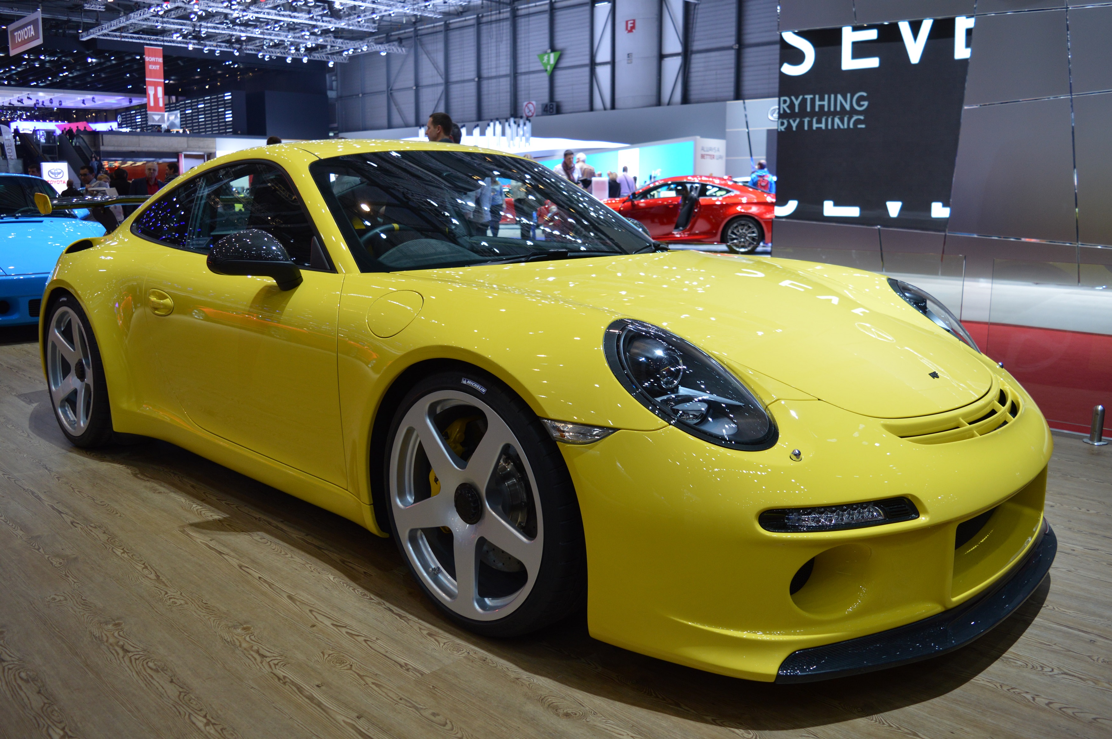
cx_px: 556
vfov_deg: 43.5
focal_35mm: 30
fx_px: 926
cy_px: 370
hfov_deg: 62.0
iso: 400
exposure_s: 1/80
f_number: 4.5
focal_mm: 20
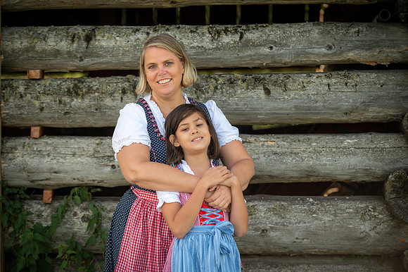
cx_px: 204
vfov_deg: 11.8
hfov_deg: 17.7
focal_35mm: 116
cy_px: 136
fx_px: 1314
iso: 320
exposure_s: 1/1000
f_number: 3.5
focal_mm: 116
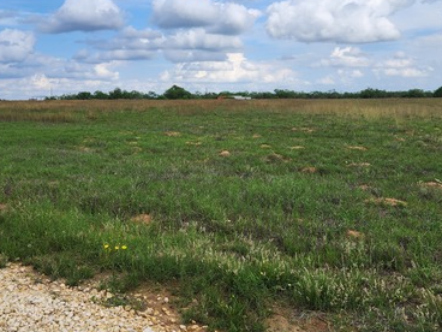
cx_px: 215
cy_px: 83
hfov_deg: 46.8
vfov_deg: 35.2
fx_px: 511
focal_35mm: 40
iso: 20
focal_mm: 5.4
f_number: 1.8
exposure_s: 1/1889
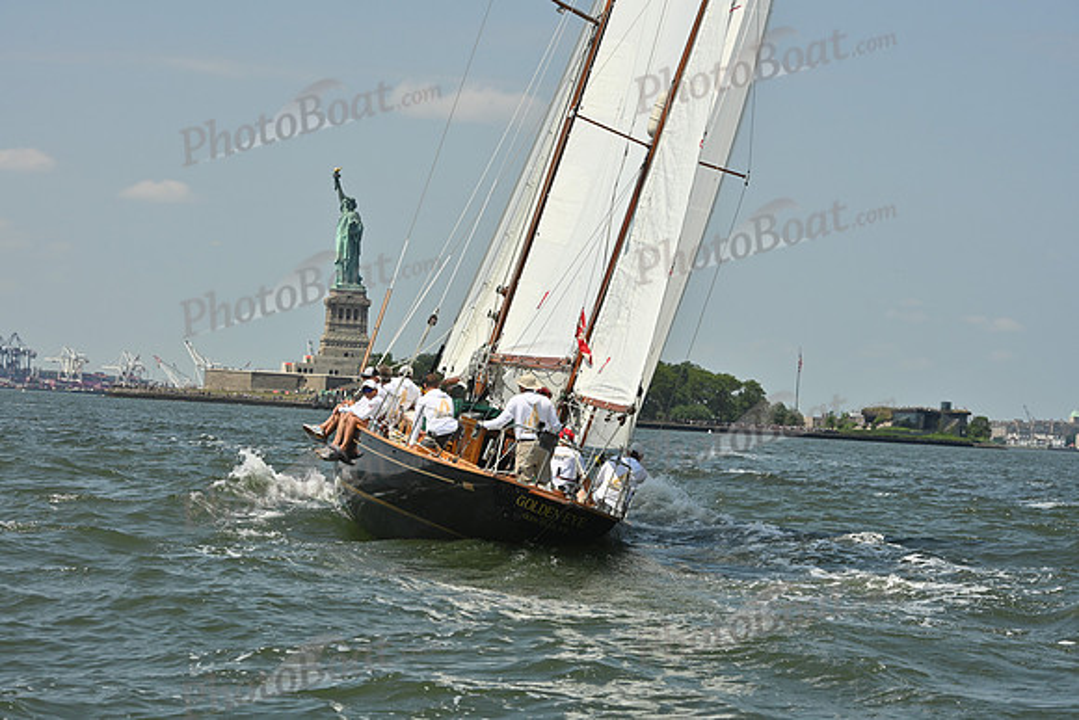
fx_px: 3148
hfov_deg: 19.5
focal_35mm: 105
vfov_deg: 13.0
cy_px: 360
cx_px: 540
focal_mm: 105
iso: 320
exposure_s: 1/1250
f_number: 10
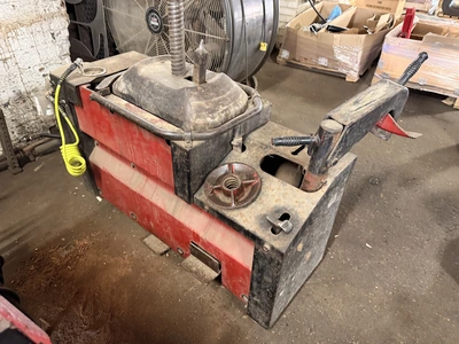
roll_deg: -0.9
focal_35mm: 24
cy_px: 172
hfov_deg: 71.6
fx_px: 318
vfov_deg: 56.8
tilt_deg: -36.8
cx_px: 230
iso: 800
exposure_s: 1/30
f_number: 1.78
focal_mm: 6.76
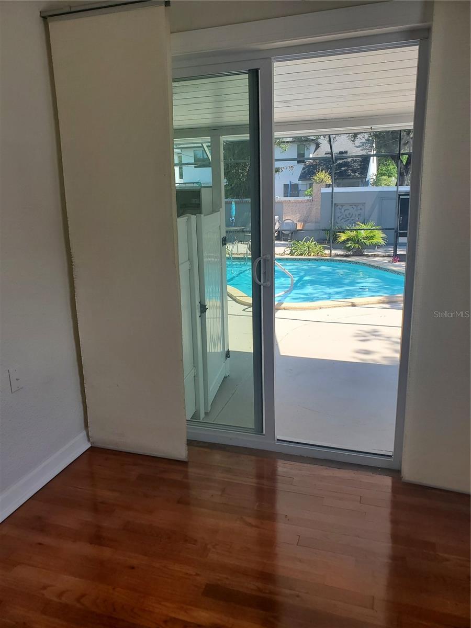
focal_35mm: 26
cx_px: 236
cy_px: 314
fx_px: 472
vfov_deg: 67.3
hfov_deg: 53.1
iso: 50
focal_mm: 4.3
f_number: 2.4
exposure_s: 1/360
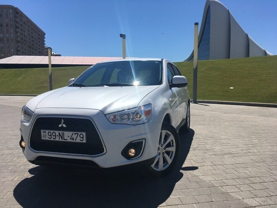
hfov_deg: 61.7
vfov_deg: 48.2
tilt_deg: -7.1
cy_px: 104
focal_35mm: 29
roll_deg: -0.1
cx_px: 138
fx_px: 232
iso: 25
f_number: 2.2
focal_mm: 4.15
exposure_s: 1/2959
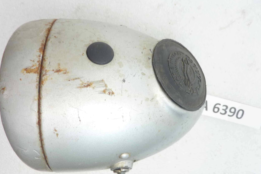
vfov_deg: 41.1
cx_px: 129
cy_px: 84
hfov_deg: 58.7
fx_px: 232
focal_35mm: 32
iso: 80
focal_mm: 4.1
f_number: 3.3
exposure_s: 1/13
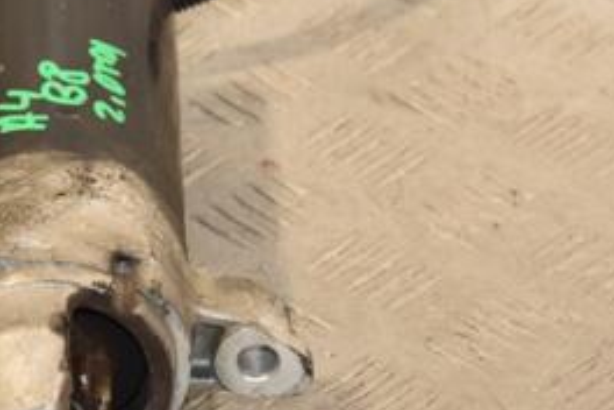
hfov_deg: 9.7
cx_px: 98
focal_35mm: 211
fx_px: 3598
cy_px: 205
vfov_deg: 6.5
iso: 800
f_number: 5.6
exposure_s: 1/200
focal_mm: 62
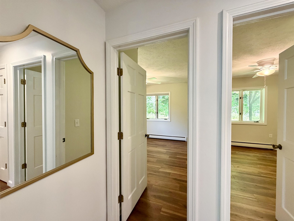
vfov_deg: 85.7
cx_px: 147
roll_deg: +0.5
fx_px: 119
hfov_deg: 102.1
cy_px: 110
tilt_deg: +0.0
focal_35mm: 14
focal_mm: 2.22
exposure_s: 1/105
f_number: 2.2
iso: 320
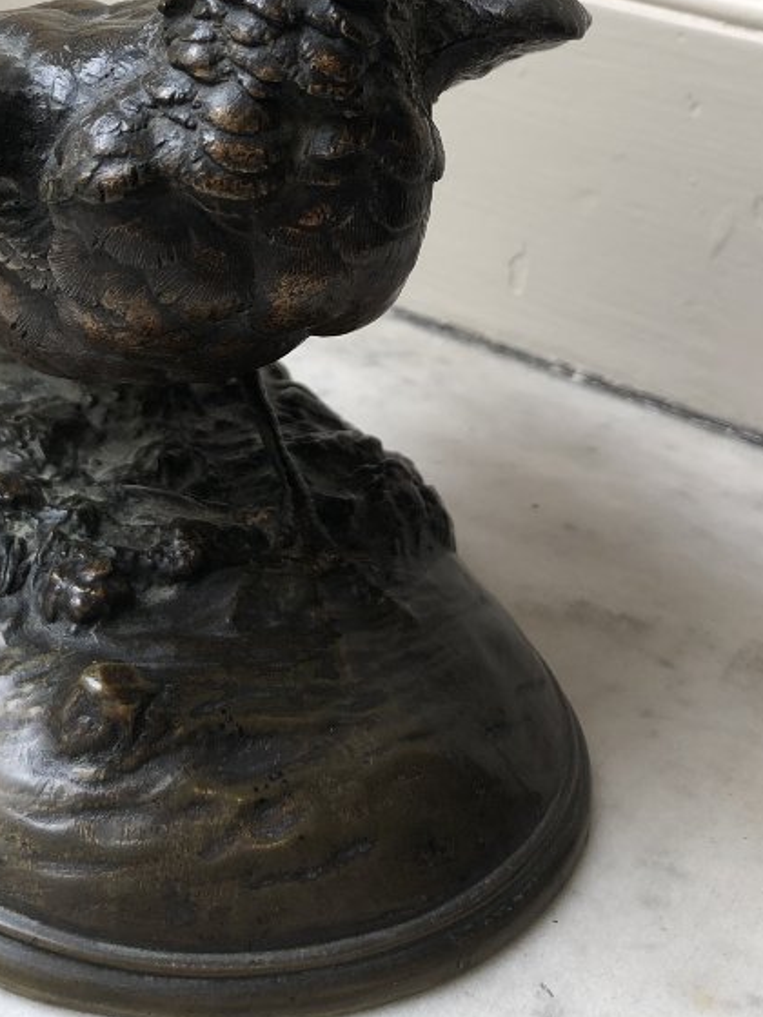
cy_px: 169
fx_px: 1763
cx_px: 227
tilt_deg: -21.3
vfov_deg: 31.2
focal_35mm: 60
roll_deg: -4.0
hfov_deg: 24.2
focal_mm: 4
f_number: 1.8
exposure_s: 1/100
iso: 25
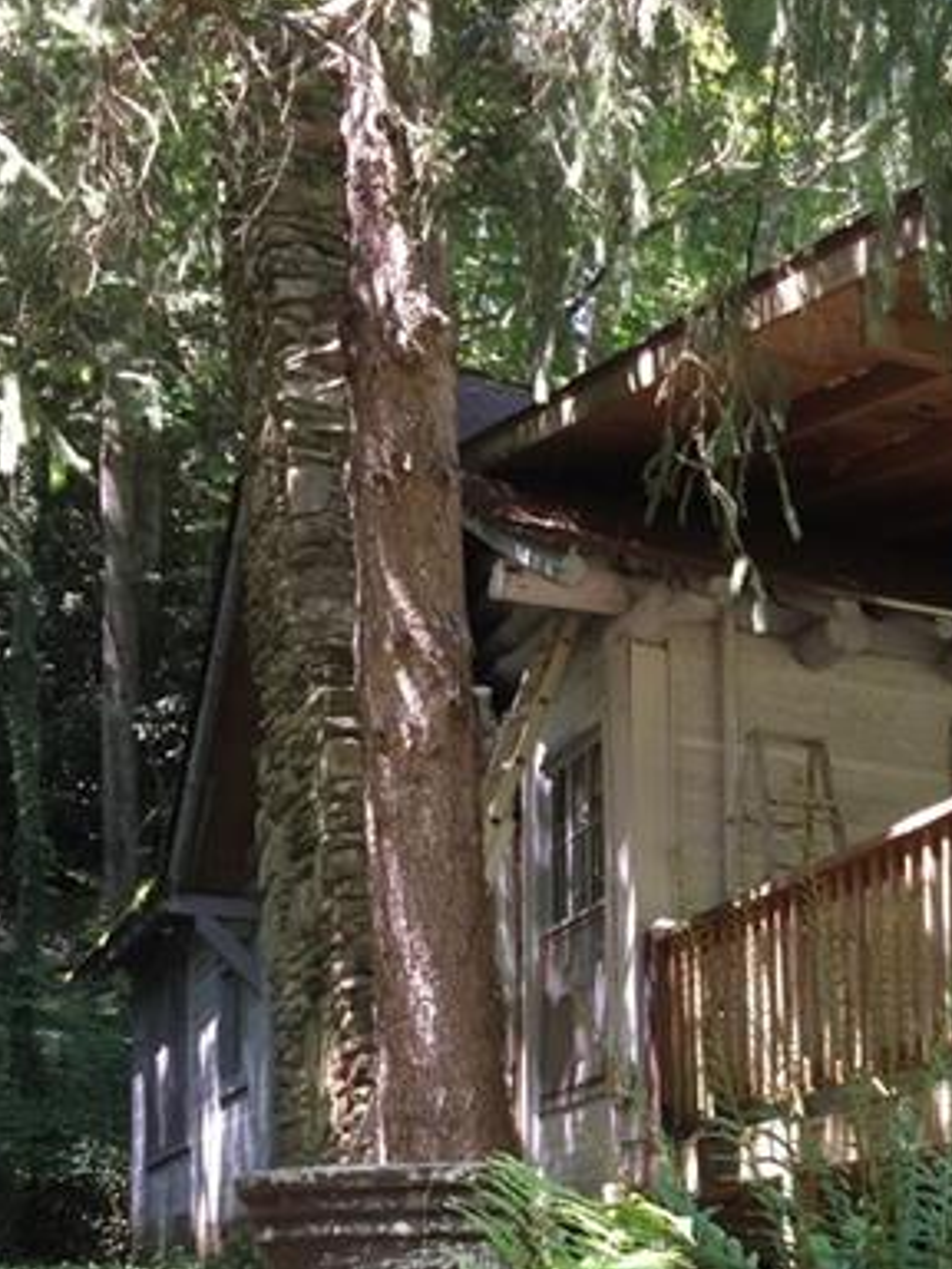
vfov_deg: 31.3
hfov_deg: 24.2
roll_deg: +1.9
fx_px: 2127
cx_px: 935
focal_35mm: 58
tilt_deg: +6.5
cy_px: 1193
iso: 32
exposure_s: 1/40
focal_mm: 4.15
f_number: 2.2
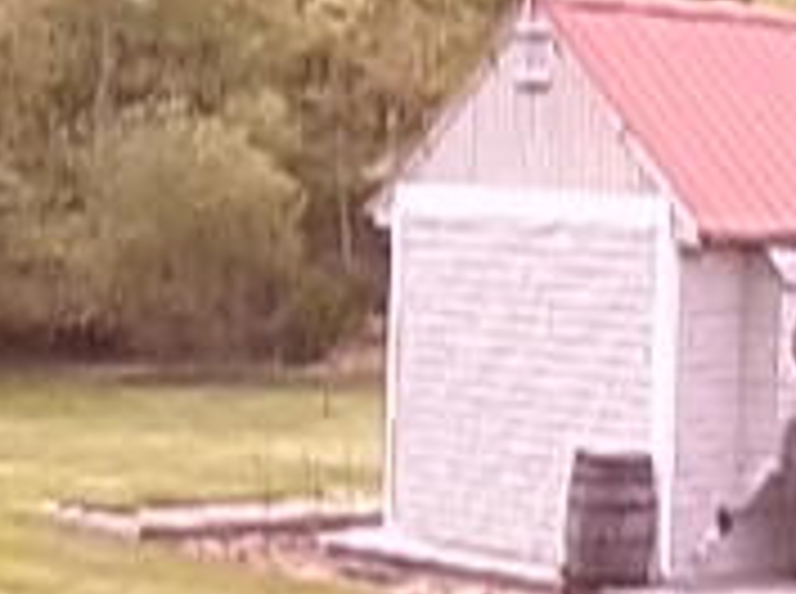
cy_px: 418
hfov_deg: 17.0
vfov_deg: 12.7
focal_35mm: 116
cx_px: 481
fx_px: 2662
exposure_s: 1/180
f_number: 7
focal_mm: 5.3
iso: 160
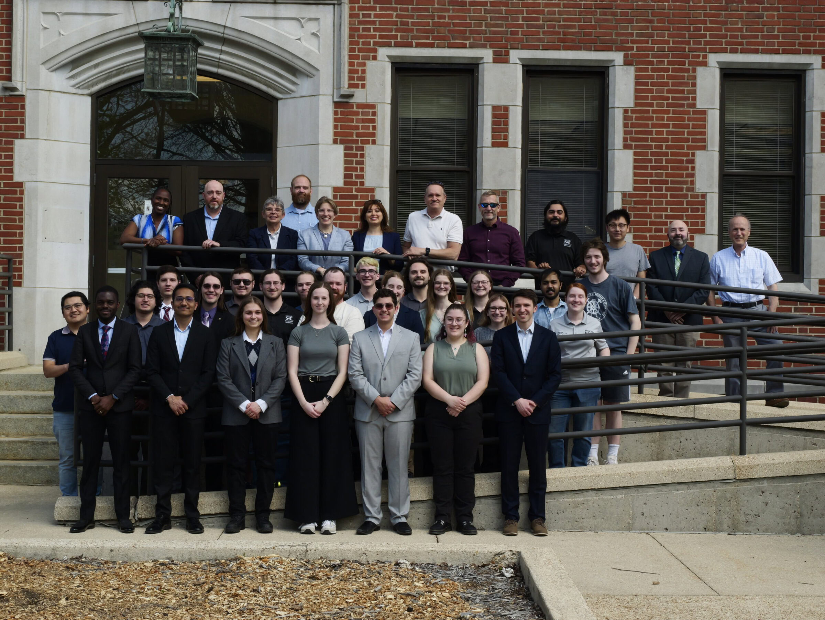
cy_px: 310
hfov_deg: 33.2
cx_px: 412
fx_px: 1383
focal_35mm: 58
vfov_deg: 25.2
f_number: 11
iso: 400
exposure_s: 1/100
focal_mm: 29
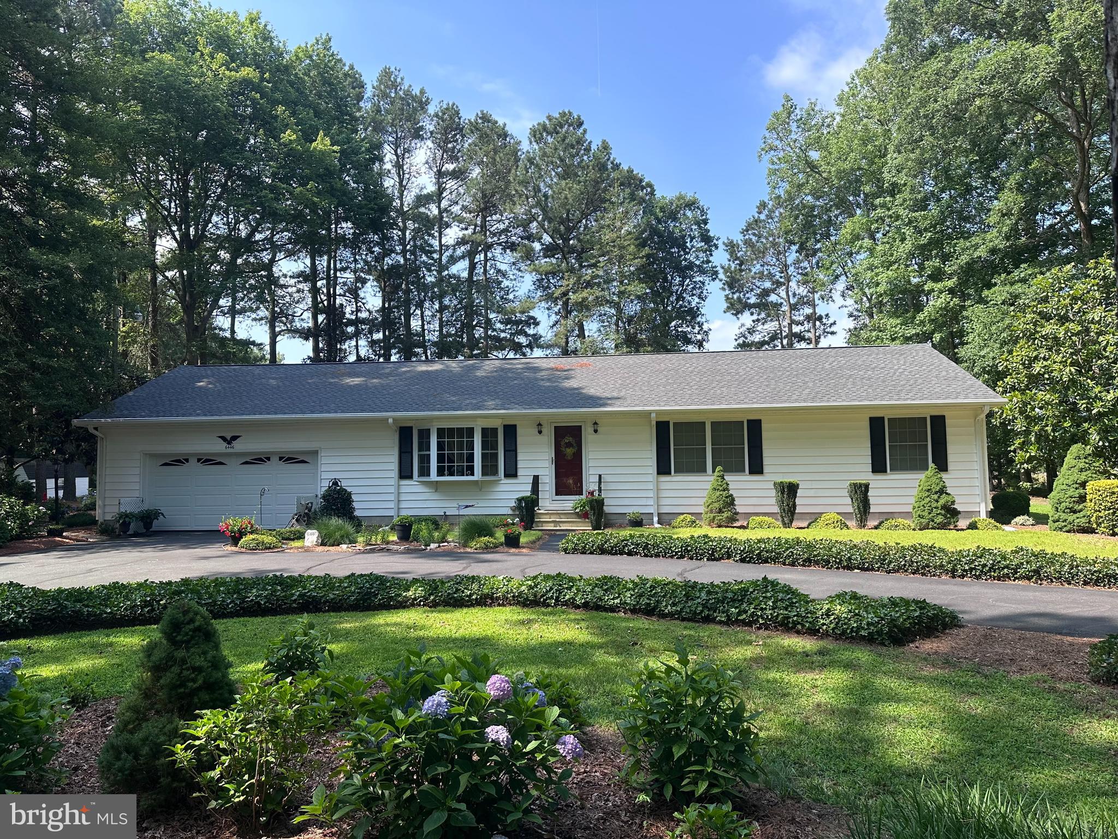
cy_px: 420
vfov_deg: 56.8
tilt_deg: +3.3
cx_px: 559
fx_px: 775
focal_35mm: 24
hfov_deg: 71.6
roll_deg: +0.7
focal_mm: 6.86
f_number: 1.78
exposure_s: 1/1183
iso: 80
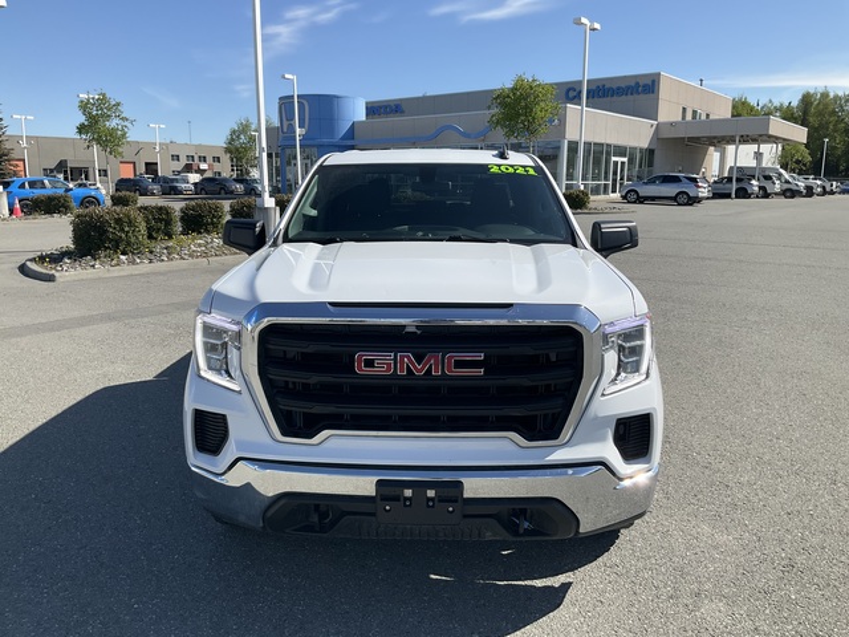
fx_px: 711
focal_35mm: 29
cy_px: 318
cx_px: 424
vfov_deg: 48.2
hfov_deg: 61.7
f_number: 1.8
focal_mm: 3
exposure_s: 1/2141
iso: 25
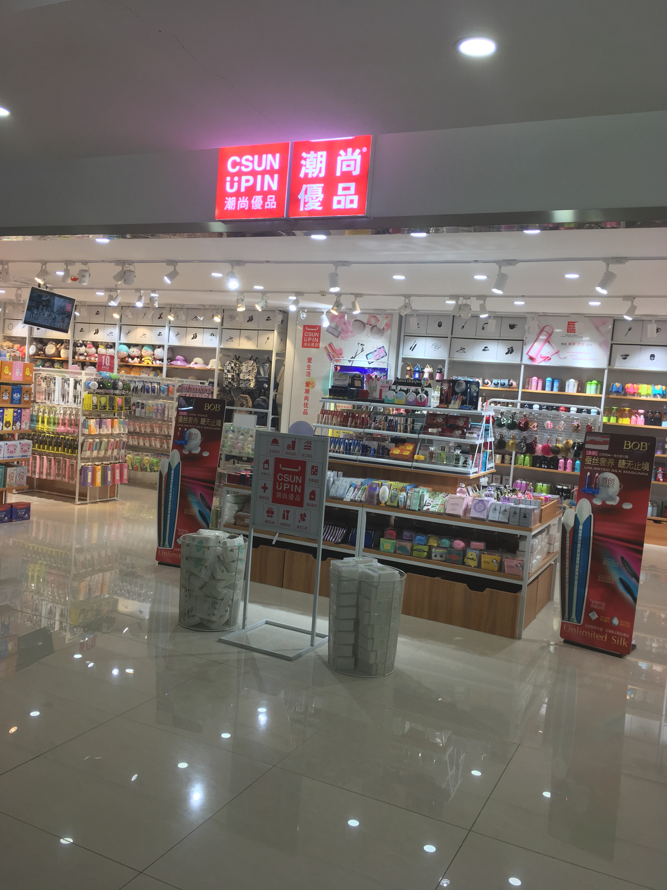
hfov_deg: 48.2
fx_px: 745
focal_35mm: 29
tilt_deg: -4.4
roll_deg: -4.9
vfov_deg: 61.7
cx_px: 334
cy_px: 445
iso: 32
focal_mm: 4.15
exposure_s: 1/50
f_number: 2.2
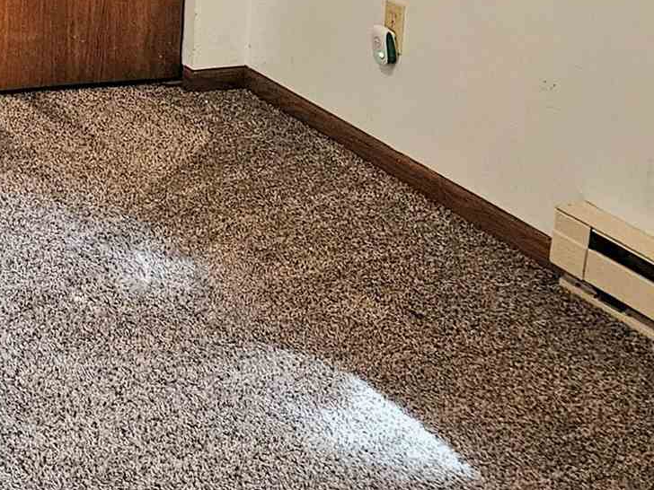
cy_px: -52
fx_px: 1833
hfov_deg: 19.0
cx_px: -151
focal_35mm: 97
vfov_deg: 14.9
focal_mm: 5.4
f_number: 1.8
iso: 1000
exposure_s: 1/120
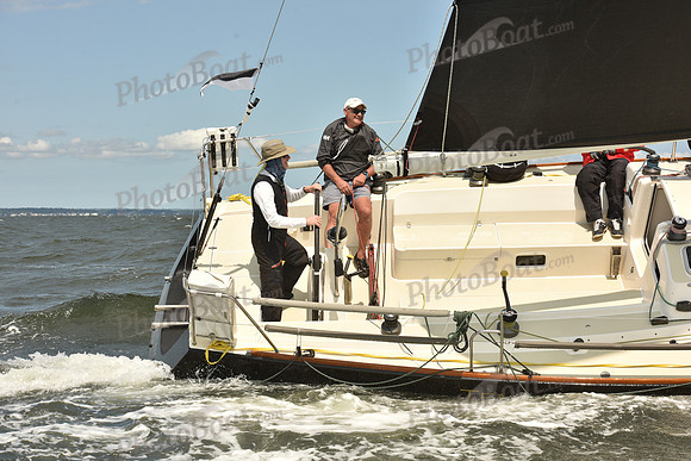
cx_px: 346
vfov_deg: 19.5
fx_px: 1344
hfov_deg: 28.8
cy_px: 230
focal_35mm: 70
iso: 250
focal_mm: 70
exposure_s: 1/800
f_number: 9
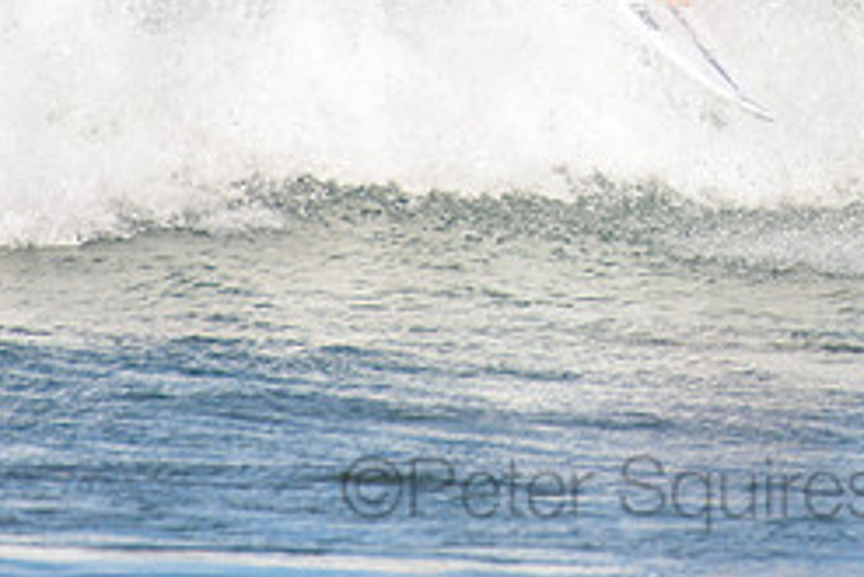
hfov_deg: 1.4
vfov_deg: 1.0
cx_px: 842
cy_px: -231
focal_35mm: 1441
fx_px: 34603
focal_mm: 500
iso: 280
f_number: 5.6
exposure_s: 1/2000
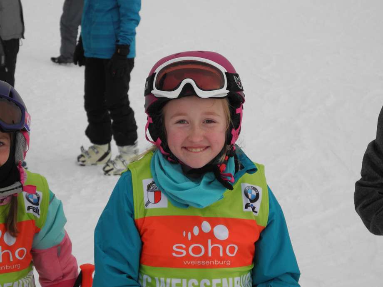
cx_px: 192
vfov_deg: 15.7
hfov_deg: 20.9
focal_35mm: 94
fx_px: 1040
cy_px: 144
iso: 100
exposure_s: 1/400
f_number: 4.5
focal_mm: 20.1
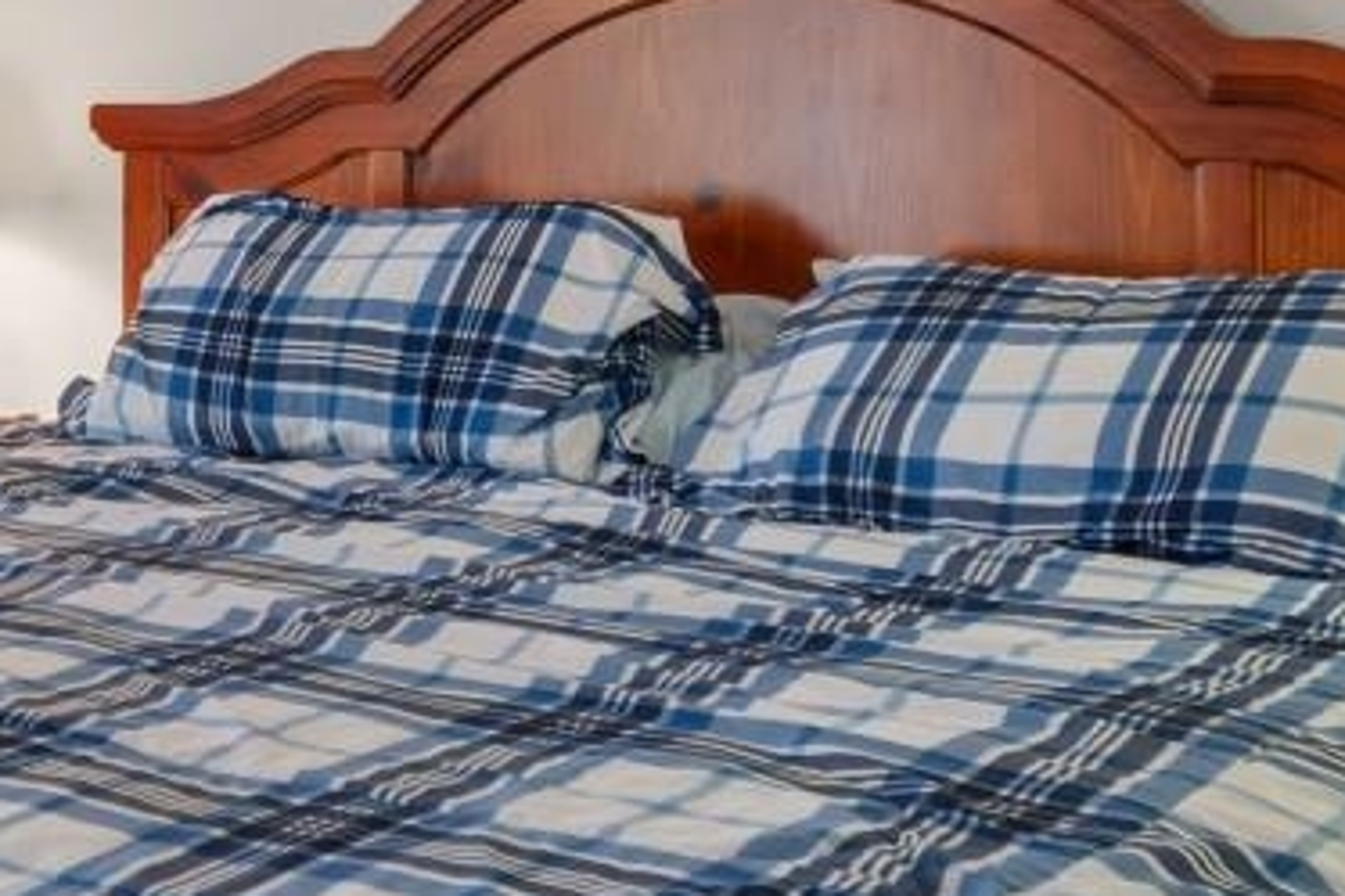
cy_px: 36
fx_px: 2427
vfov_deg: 20.3
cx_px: 94
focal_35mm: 65
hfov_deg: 29.5
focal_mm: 10
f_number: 4.5
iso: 100
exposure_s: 1/6
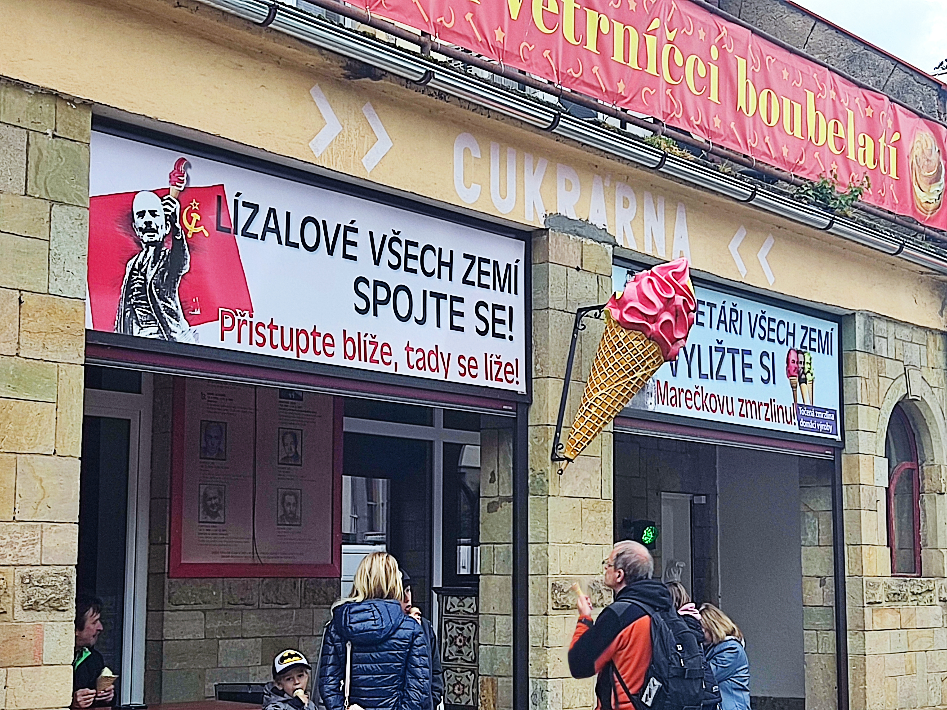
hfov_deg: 29.8
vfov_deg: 22.6
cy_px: 355
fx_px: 1778
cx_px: 474
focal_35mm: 65
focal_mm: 4.71
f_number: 1.79
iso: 50
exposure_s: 1/916
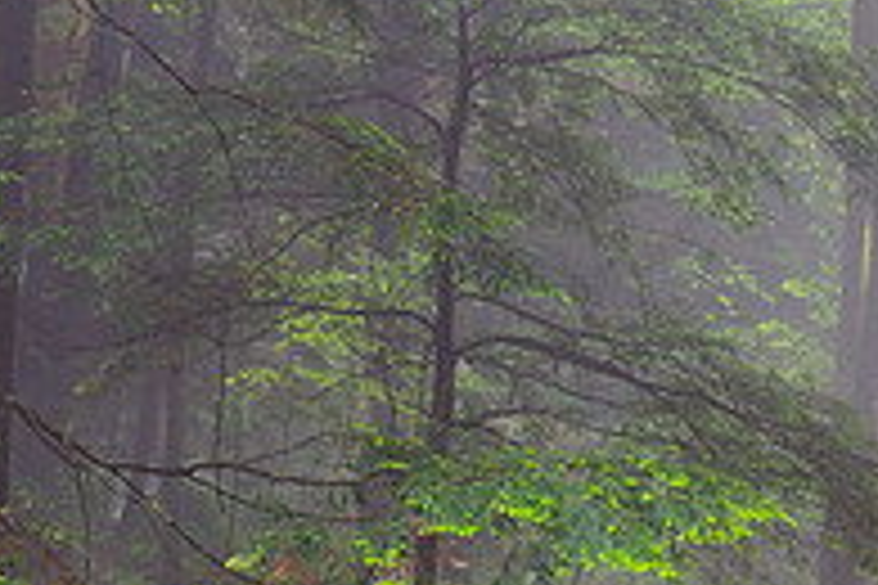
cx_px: 1076
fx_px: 4780
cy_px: 772
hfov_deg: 10.3
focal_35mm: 196
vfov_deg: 6.9
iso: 100
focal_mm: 66
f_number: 13
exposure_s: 1/3
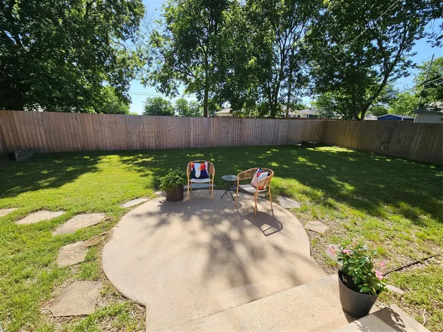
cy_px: 166
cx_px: 222
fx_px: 166
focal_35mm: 13
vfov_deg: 89.9
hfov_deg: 106.2
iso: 50
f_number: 2.2
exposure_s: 1/1248
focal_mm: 2.2
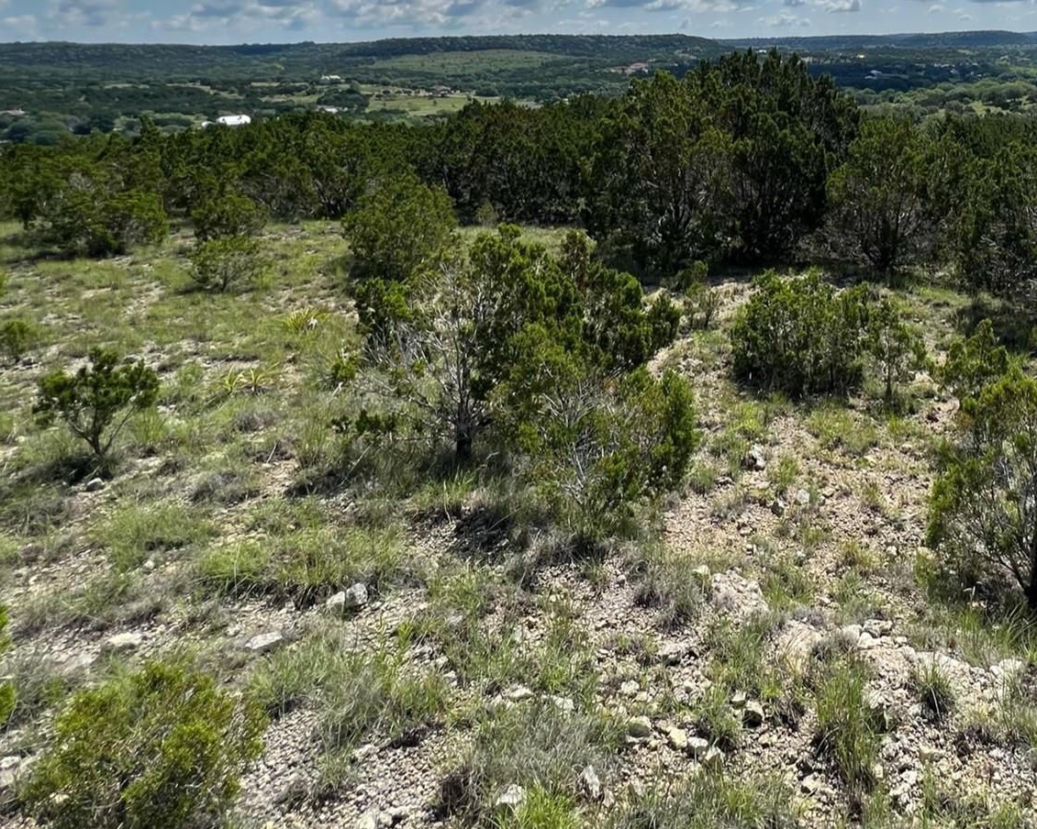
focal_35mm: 23
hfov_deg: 67.3
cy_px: 146
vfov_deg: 55.8
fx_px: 706
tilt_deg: -7.6
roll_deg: +1.9
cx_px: 795
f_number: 1.8
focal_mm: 1.57
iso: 32
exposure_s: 1/2370
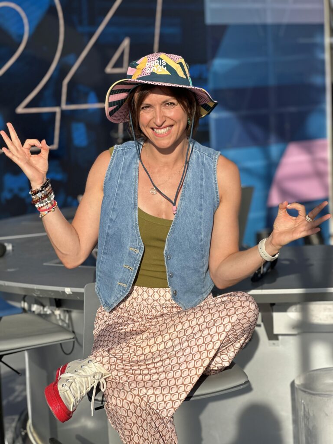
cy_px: 222
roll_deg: +3.5
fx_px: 988
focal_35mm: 77
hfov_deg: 19.1
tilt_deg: -4.1
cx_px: 166
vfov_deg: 25.3
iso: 32
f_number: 2.8
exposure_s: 1/717
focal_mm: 9
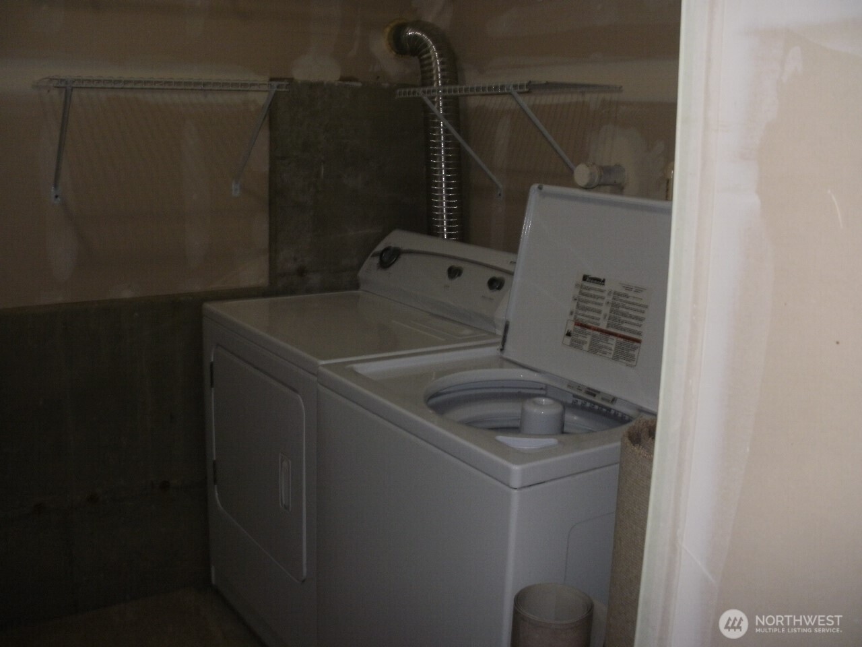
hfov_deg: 51.4
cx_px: 431
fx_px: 896
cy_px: 324
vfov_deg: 39.7
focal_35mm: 36
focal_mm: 6.3
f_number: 3.5
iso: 125
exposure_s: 1/30
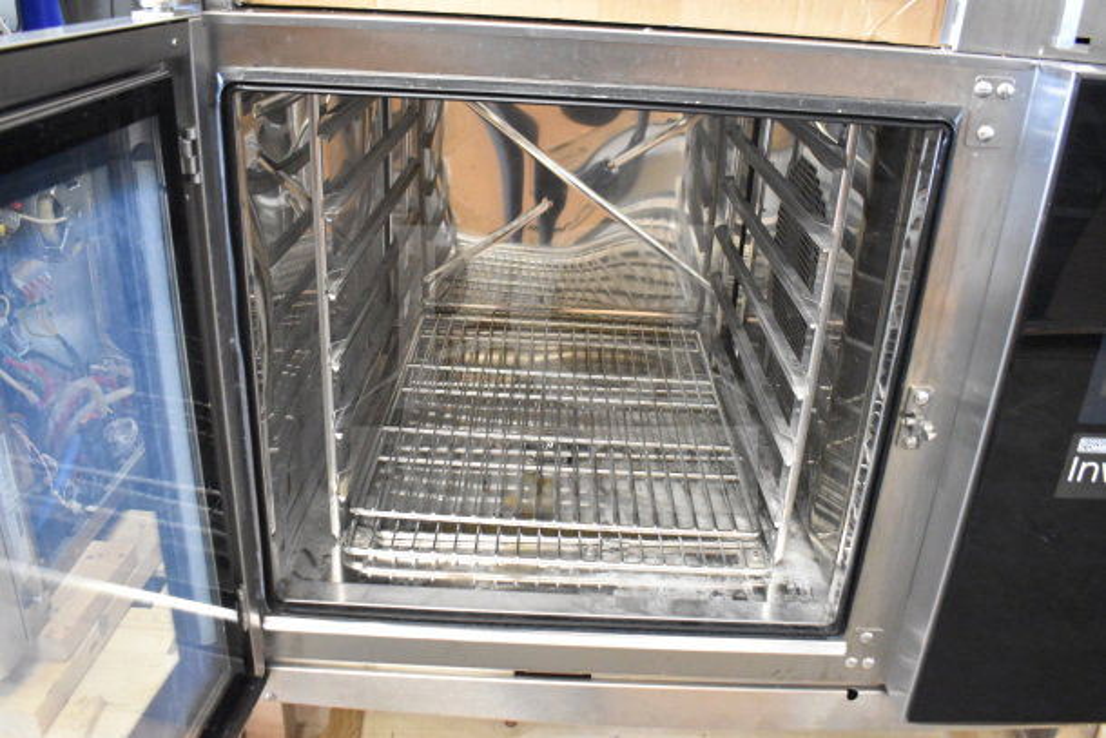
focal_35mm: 30
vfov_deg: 43.6
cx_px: 553
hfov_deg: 61.9
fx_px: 922
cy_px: 369
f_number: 5
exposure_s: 1/100
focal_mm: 20
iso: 6400
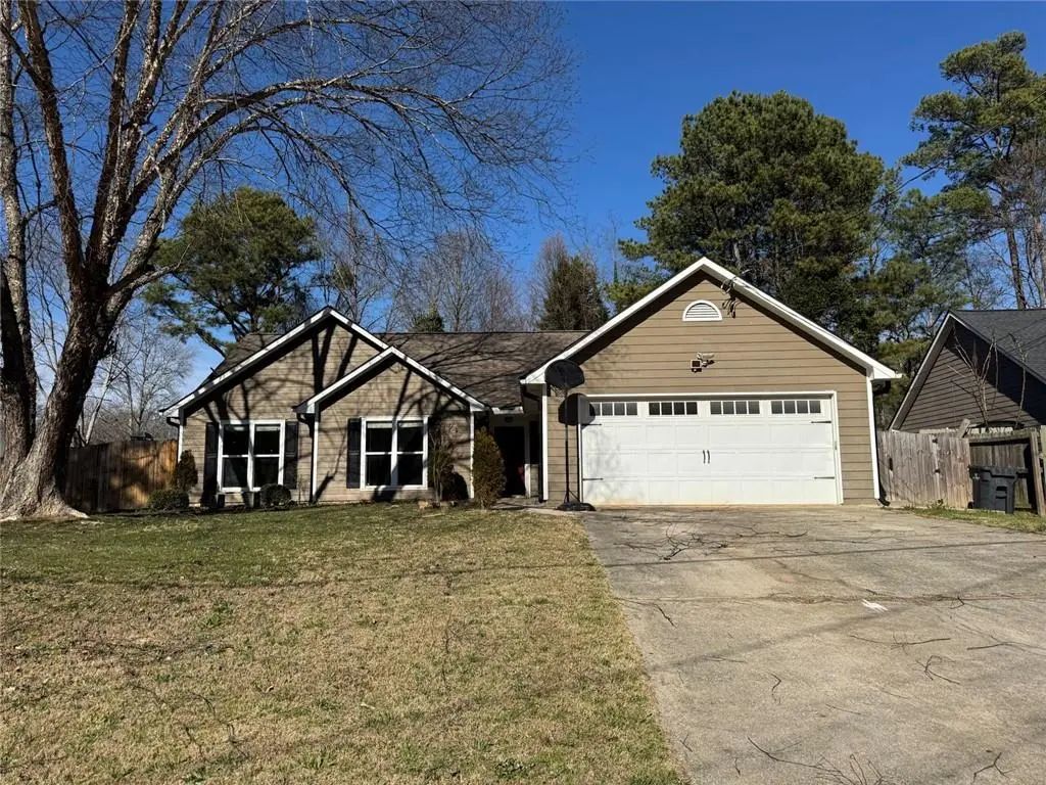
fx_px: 725
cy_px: 392
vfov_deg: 56.8
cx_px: 523
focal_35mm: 24
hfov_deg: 71.6
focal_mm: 6.76
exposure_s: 1/5814
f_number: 1.78
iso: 80
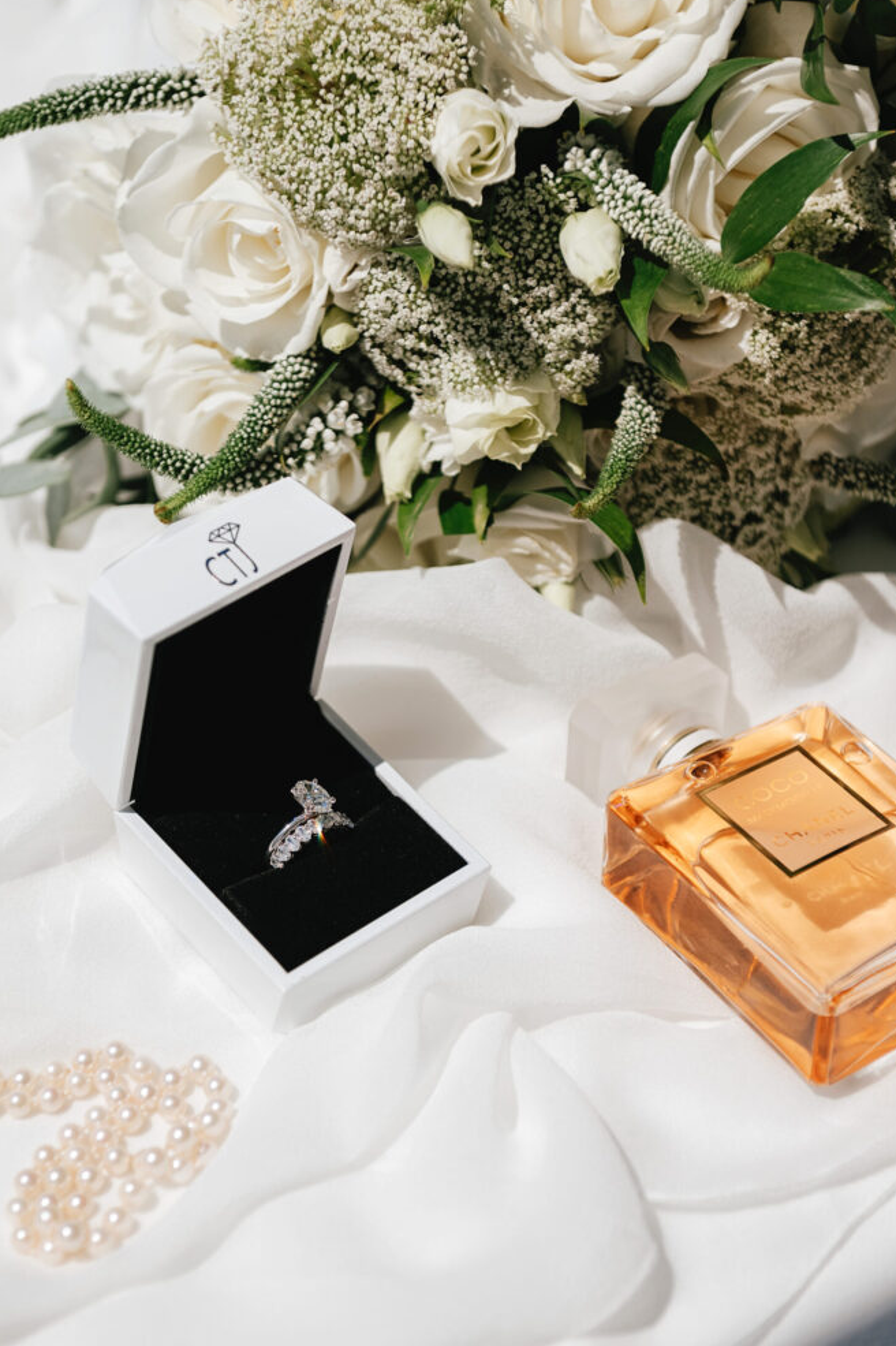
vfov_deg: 24.8
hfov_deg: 16.6
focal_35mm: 82
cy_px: 681
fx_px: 3063
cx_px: 436
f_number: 4
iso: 100
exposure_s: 1/5000
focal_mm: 70
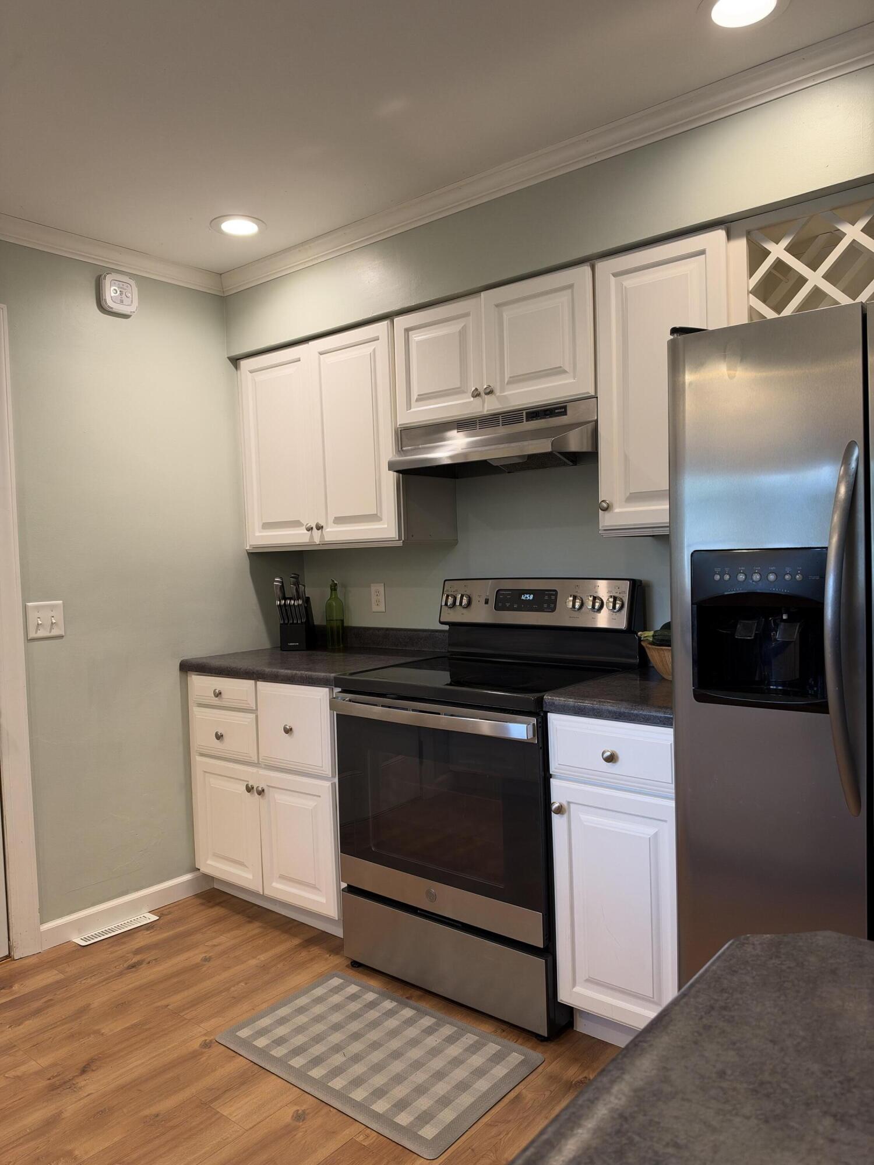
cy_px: 582
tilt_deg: -1.6
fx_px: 808
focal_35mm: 24
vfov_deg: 71.6
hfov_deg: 56.8
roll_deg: +1.5
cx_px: 437
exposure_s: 1/120
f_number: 1.8
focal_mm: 6.93
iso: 160
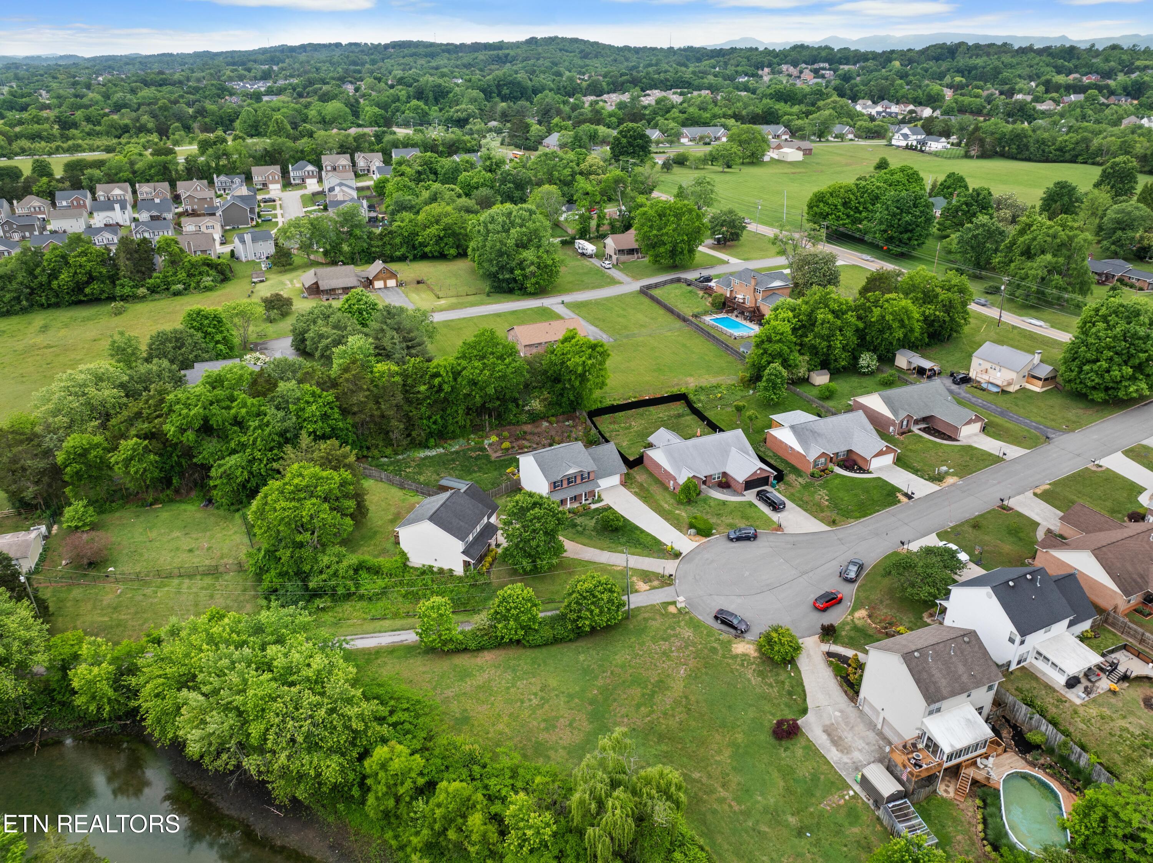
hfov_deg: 71.6
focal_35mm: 24
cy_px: 432
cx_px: 576
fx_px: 799
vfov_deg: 56.8
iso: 110
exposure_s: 1/15
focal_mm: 12.29
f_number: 2.8
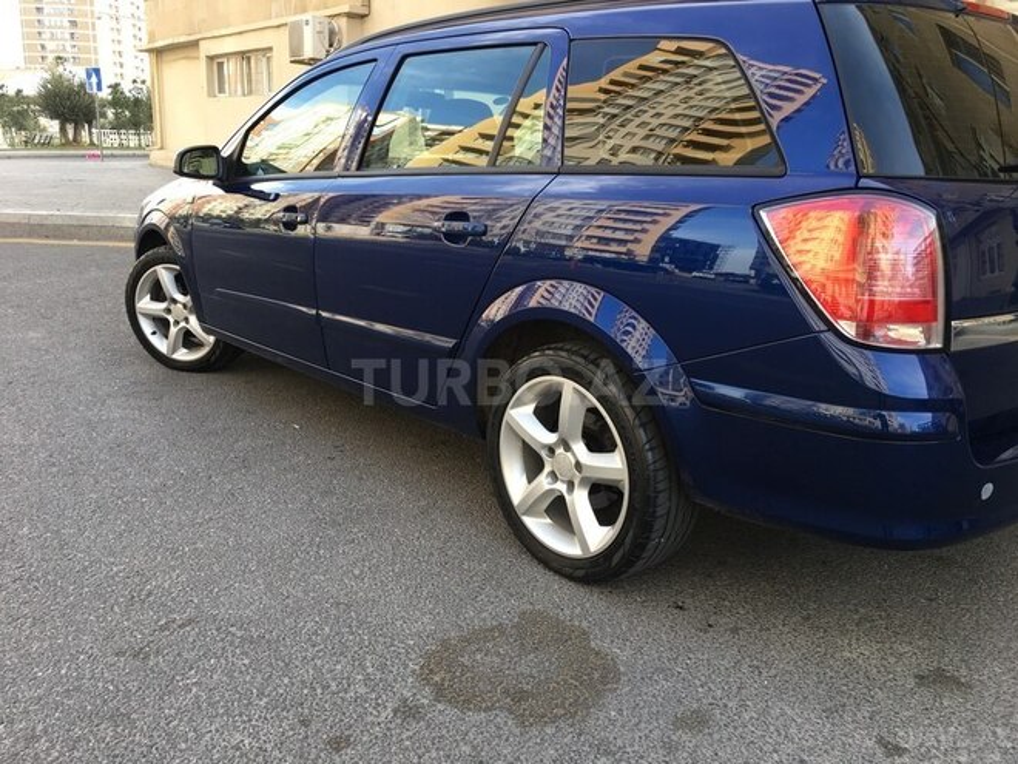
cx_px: 509
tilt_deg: -14.4
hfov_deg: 61.7
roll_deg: -0.4
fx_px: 853
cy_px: 382
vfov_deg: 48.2
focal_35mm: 29
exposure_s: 1/100
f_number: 2.2
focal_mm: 4.15
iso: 25
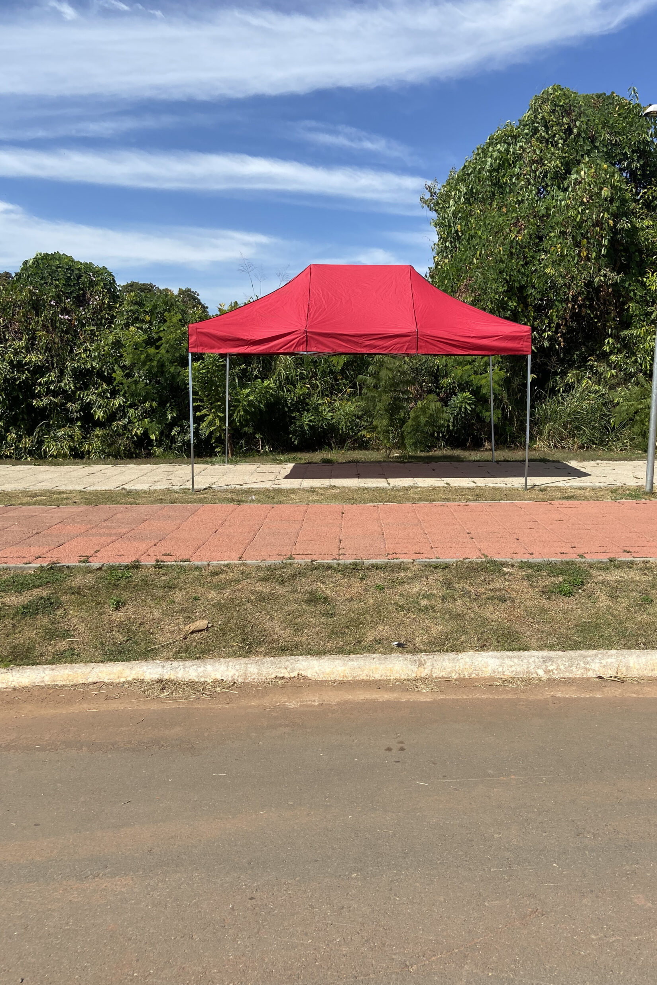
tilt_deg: -7.6
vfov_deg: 65.5
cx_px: 382
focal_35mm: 28
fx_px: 766
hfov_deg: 46.2
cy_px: 492
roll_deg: +0.7
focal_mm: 4.25
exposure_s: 1/3125
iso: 32
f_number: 1.8
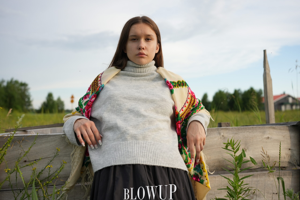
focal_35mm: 35
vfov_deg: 37.9
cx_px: 150
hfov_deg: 54.4
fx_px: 292
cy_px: 100
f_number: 2.8
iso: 250
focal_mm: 35
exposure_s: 1/1250
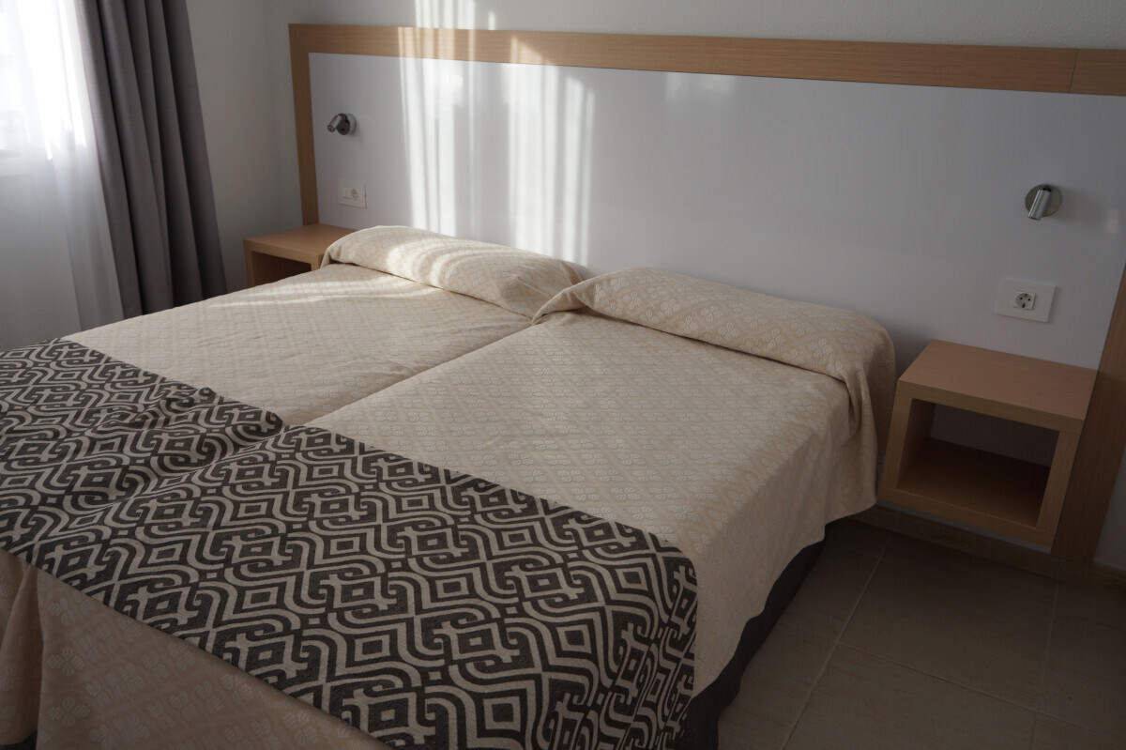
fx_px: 891
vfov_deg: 45.6
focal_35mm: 28
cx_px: 563
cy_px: 375
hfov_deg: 64.6
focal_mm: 19
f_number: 4
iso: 100
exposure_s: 1/160
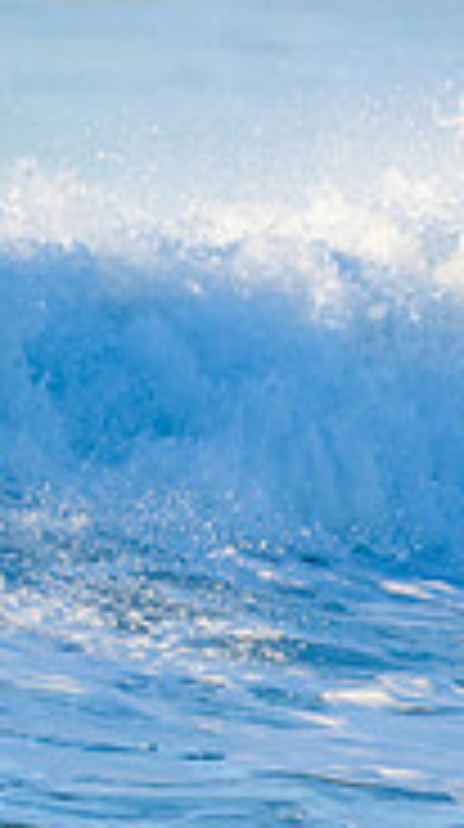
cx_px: -759
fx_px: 44148
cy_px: 318
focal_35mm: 2011
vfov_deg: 1.1
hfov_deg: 0.6
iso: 360
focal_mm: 500
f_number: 5.6
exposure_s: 1/2000
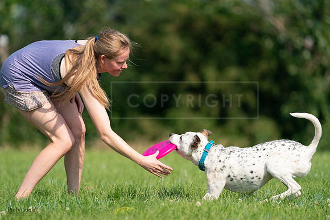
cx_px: 165
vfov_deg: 2.8
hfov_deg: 4.3
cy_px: 110
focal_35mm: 485
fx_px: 4447
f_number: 6.3
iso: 1000
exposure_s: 1/4000
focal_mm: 485
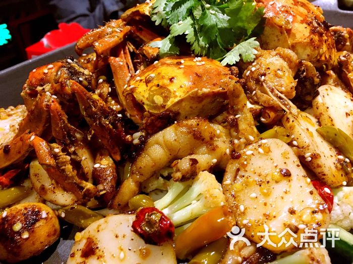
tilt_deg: -33.3
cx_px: 176
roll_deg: +3.1
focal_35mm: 29
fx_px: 296
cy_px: 132
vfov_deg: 48.2
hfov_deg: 61.7
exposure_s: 1/33
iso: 200
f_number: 2.2
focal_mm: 4.15
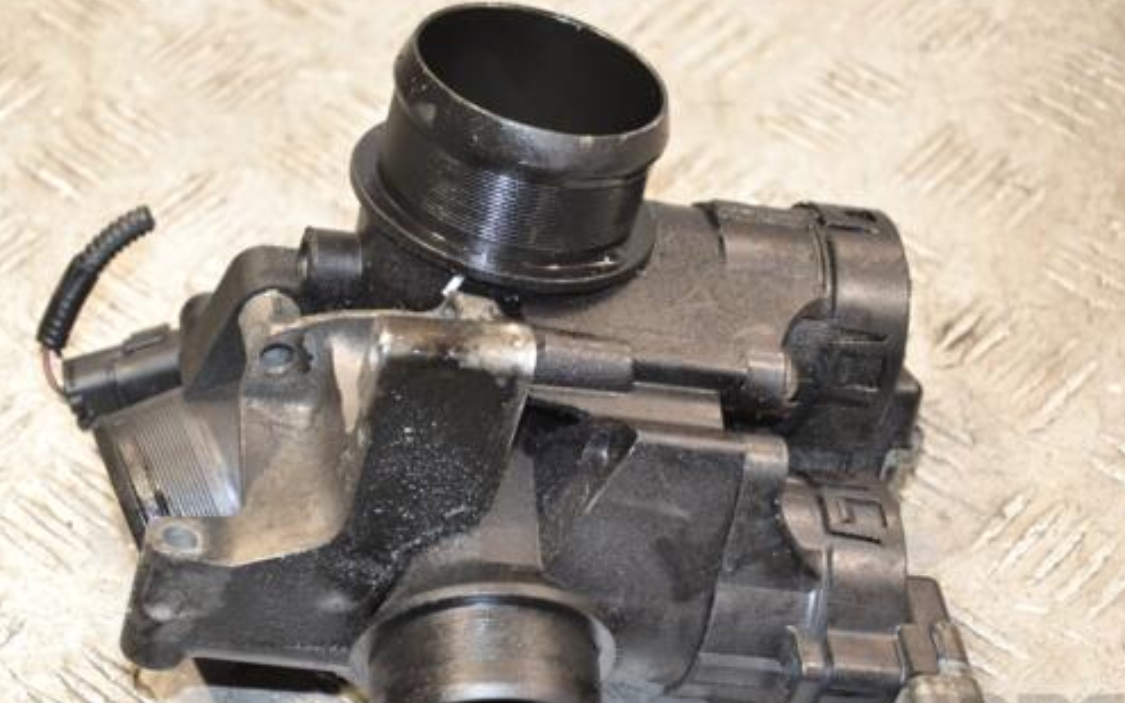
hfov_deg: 18.1
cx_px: 491
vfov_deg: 11.4
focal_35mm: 115
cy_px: 425
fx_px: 3525
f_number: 5.3
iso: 800
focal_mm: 62
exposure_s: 1/80
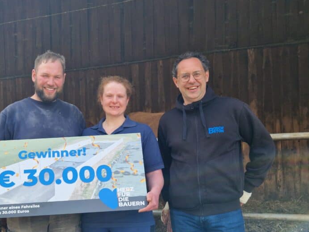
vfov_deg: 29.6
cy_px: 183
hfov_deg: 38.8
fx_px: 429
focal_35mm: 48
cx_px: 86
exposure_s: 1/329
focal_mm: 5.4
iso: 50
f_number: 1.8
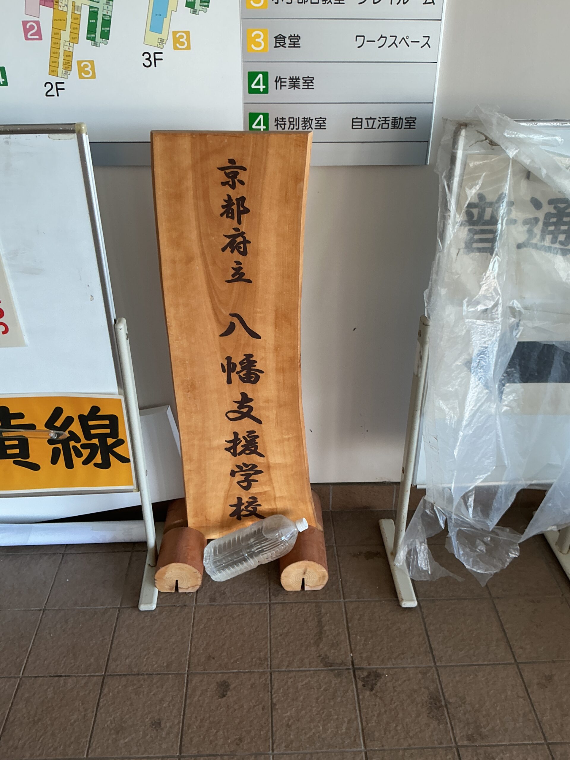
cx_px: 285
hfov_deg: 48.2
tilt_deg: -28.6
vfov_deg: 61.7
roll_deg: +1.0
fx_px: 637
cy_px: 380
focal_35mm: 29
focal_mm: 3
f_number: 1.8
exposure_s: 1/60
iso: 50
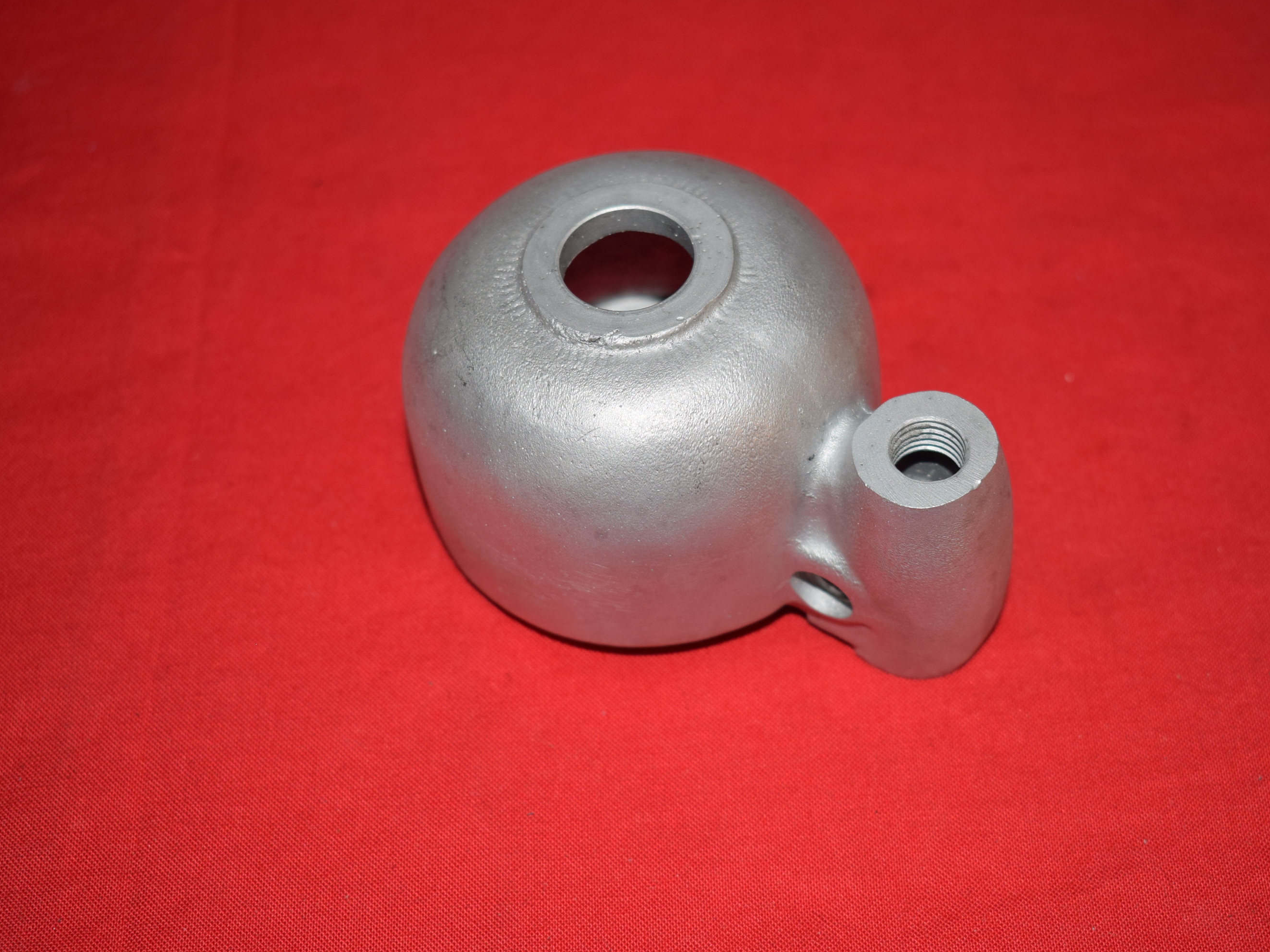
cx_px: 697
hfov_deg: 32.7
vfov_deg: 24.8
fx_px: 2165
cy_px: 476
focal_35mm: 59
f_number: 5.6
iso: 400
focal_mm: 36
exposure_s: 1/200
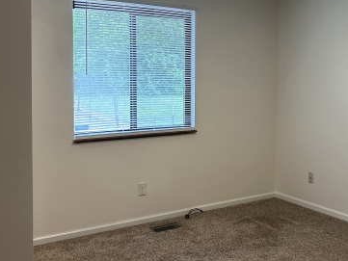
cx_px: 247
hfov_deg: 38.9
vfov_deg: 30.1
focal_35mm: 48
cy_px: 94
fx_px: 483
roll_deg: -0.3
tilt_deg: -4.2
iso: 80
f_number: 1.5
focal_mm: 5.7
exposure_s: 1/120
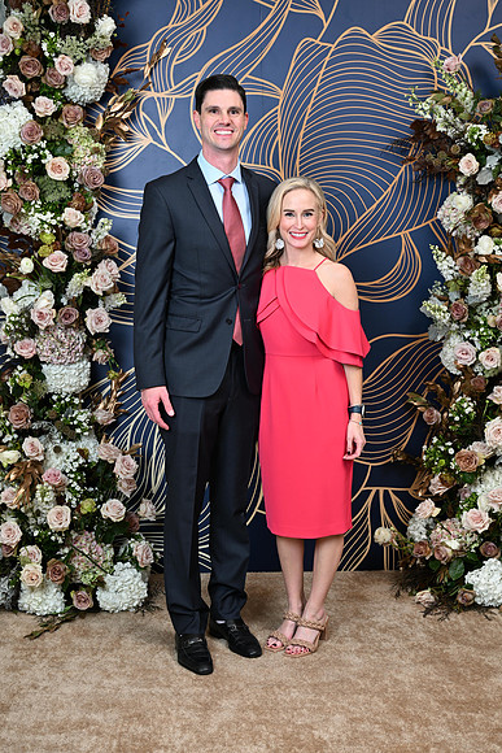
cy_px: 376
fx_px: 1045
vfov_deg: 39.6
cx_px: 251
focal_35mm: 50
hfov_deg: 27.0
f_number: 5.6
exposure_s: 1/125
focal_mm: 50
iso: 125
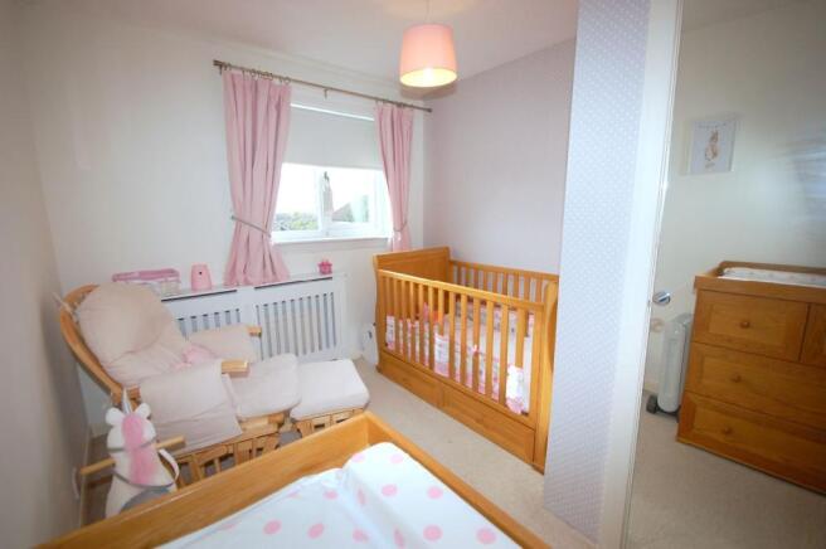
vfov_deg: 77.2
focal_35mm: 15
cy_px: 274
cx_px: 413
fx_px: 344
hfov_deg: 100.4
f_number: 6.3
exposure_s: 1/160
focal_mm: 10
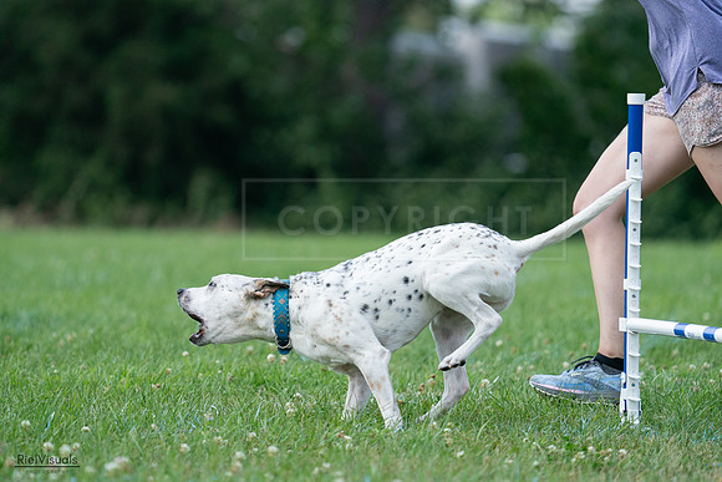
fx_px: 7723
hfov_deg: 5.4
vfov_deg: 3.6
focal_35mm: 385
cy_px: 241
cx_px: 361
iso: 1250
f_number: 6.3
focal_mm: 385
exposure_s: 1/4000
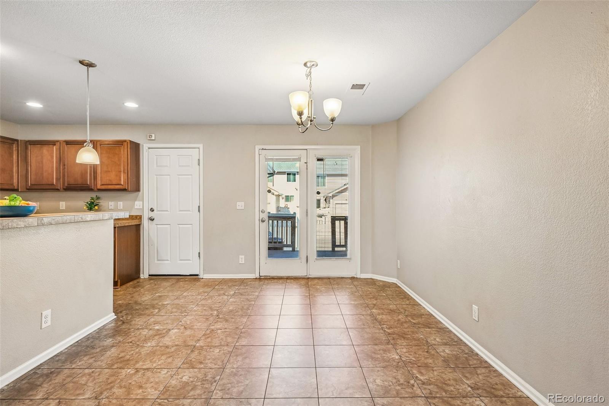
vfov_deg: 70.4
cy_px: 203
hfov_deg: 93.3
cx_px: 304
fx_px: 288
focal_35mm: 17
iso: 400
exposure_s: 1/30
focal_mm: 17
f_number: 10
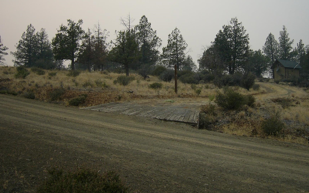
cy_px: 62
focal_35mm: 44
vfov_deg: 29.0
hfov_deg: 45.2
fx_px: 370
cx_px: 173
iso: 50
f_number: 2.8
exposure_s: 1/400
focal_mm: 5.8
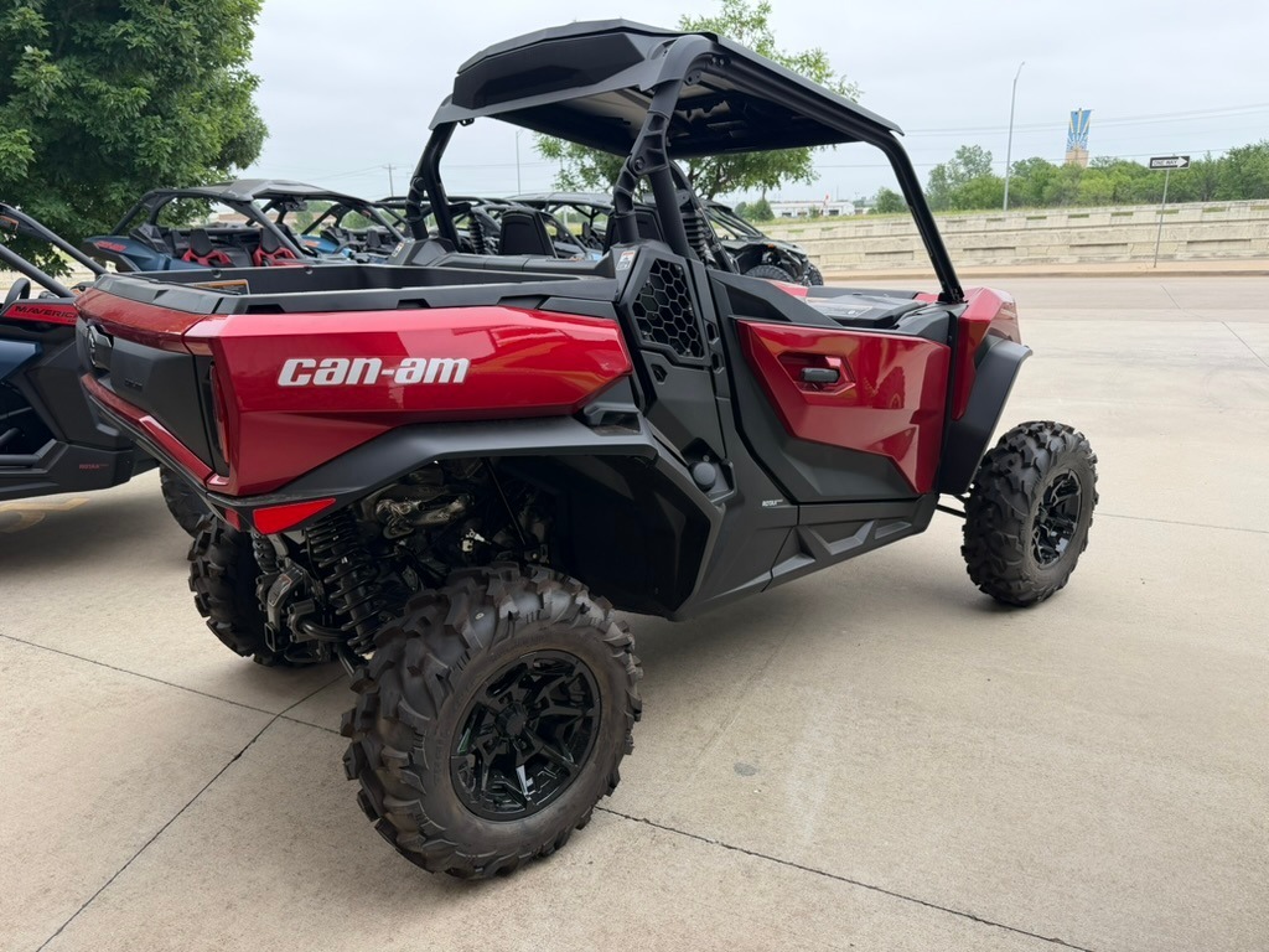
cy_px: 476
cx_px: 634
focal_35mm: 24
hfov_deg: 71.6
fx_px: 880
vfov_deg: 56.8
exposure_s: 1/484
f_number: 1.78
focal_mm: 6.76
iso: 100
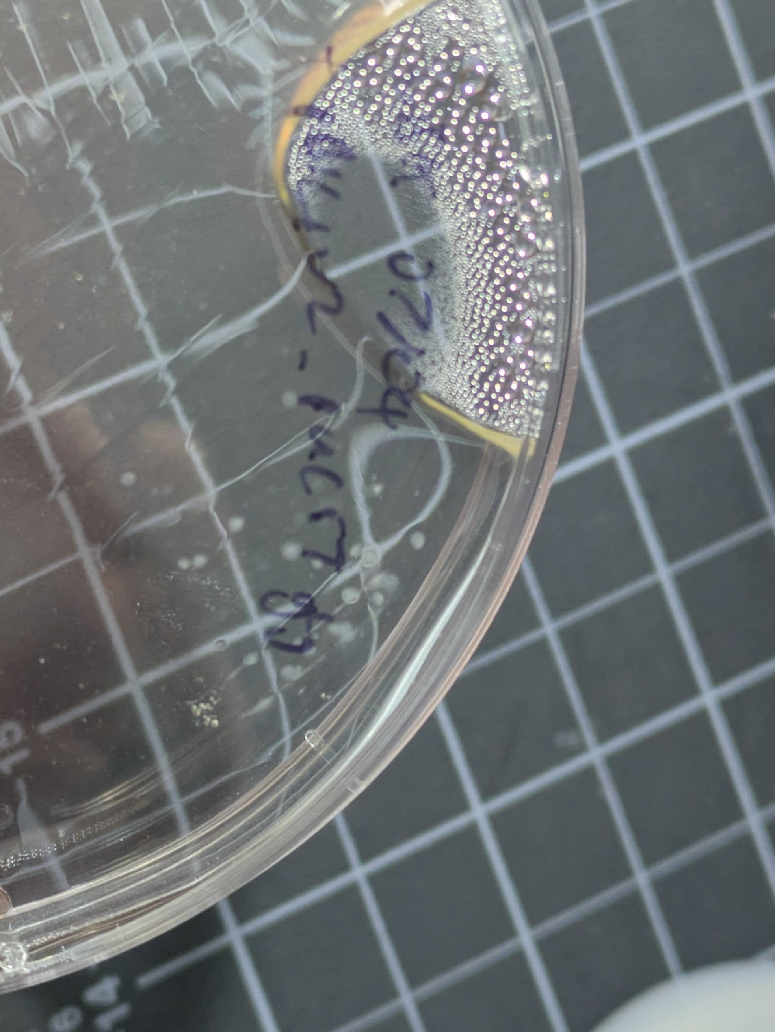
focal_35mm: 90
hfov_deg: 16.4
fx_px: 2685
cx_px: 239
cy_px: 495
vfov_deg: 21.8
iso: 134
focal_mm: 5.43
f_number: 1.89
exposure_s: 1/60
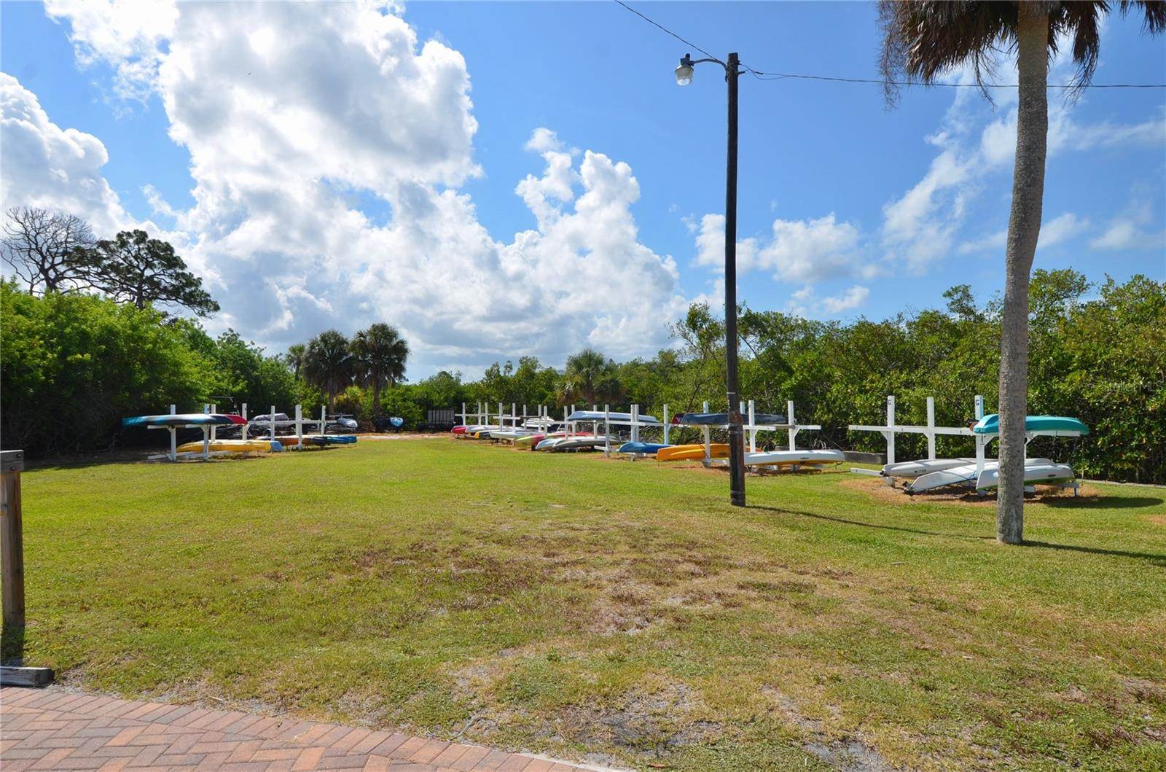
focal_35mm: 21
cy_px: 386
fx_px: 679
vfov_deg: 59.2
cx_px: 583
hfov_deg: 81.3
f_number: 9
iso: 100
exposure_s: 1/320
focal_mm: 14
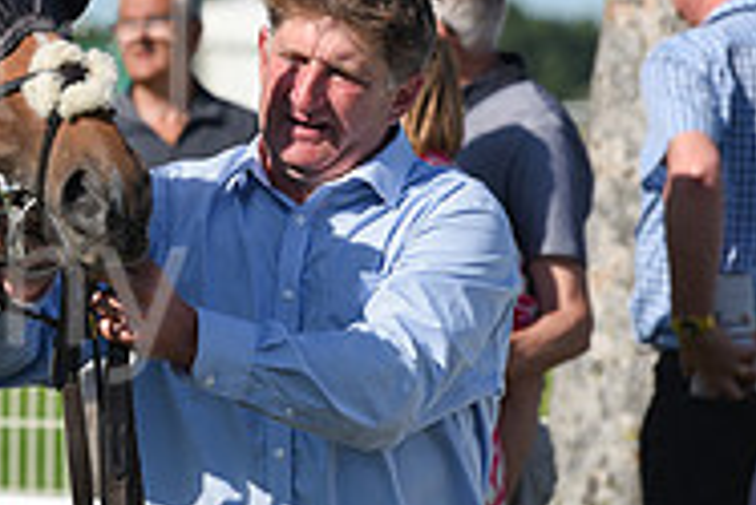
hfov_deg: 3.3
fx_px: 13030
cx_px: -327
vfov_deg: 2.2
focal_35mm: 620
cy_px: 91
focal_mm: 200
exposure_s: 1/2500
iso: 400
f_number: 6.3
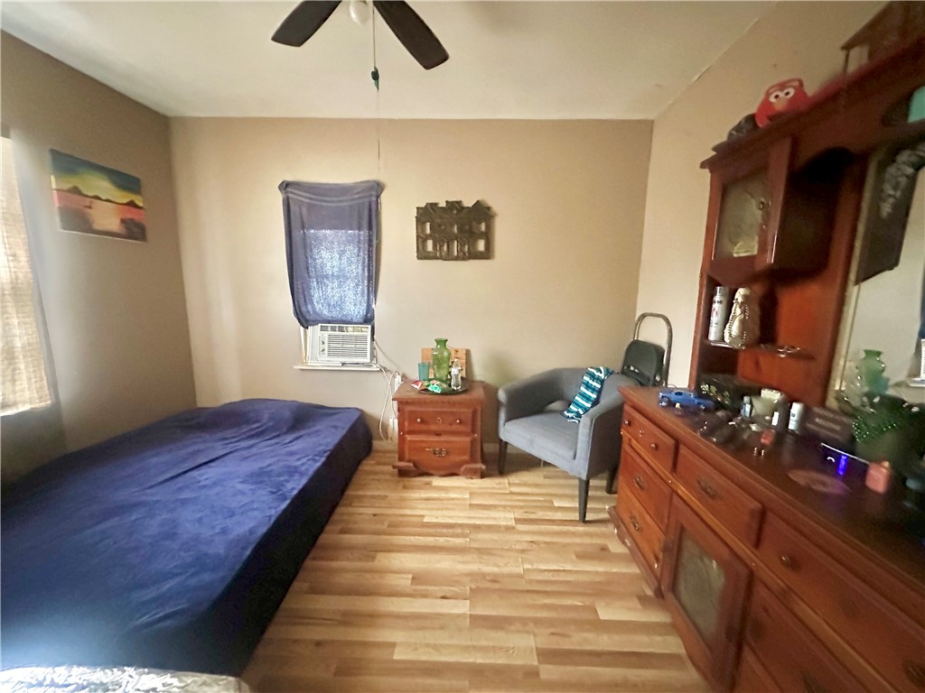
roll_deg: -1.1
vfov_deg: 85.7
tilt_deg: -8.8
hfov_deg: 102.1
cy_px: 346
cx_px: 462
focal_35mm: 14
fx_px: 374
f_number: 2.2
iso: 1600
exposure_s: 1/30
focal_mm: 2.22
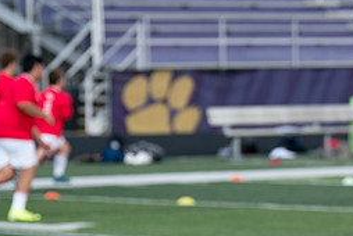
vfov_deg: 4.1
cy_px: 203
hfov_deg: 6.2
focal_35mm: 333
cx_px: 387
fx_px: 3269
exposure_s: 1/2000
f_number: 2.8
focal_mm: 108
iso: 320
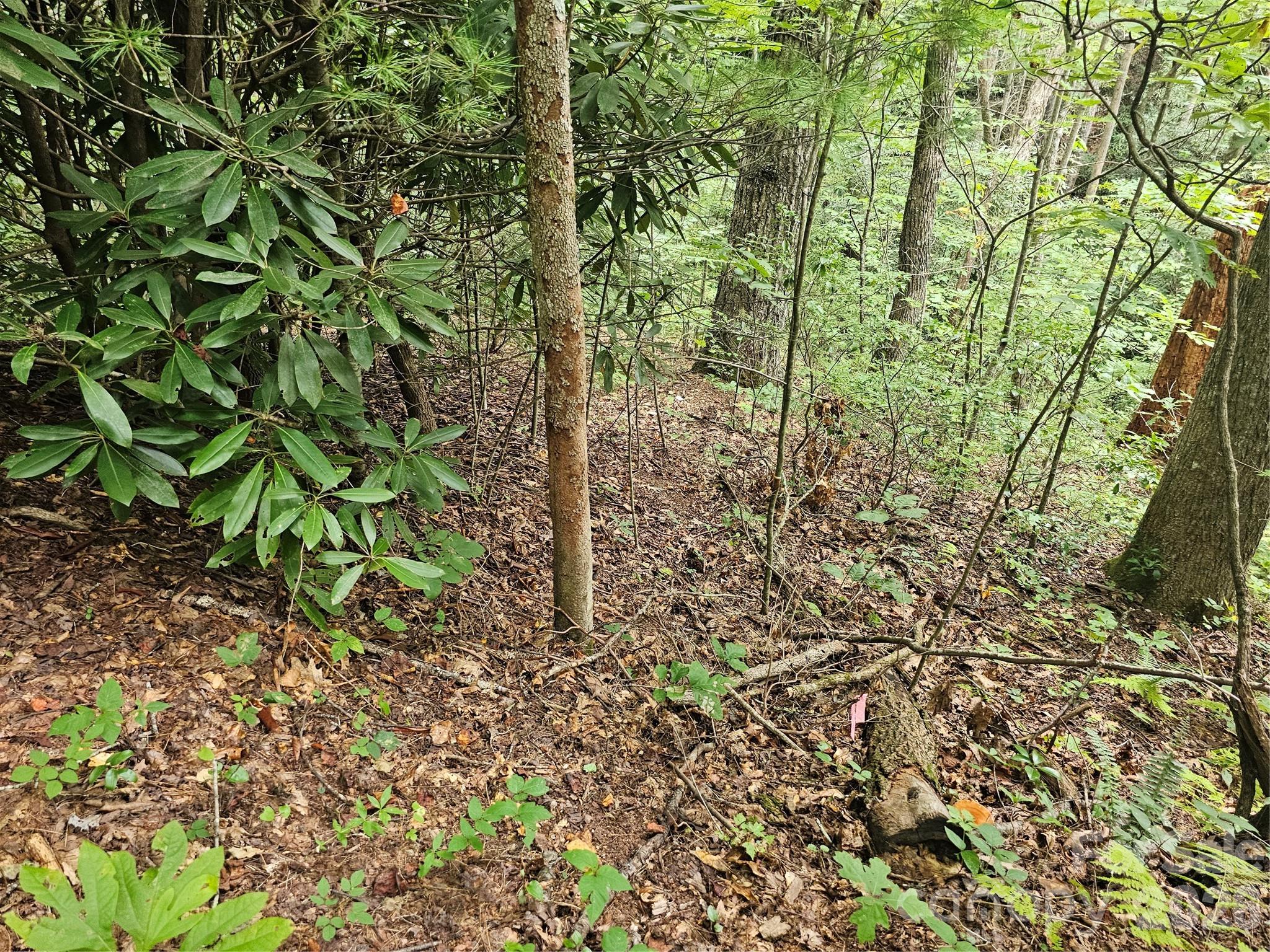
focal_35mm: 23
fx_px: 844
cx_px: 635
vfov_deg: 58.9
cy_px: 476
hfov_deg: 73.9
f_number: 1.7
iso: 400
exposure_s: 1/120
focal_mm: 6.3
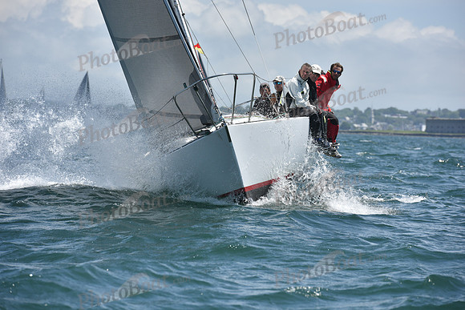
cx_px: 232
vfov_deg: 7.2
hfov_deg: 10.8
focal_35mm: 190
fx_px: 2455
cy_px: 155
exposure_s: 1/1250
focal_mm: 190
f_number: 7.1
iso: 250
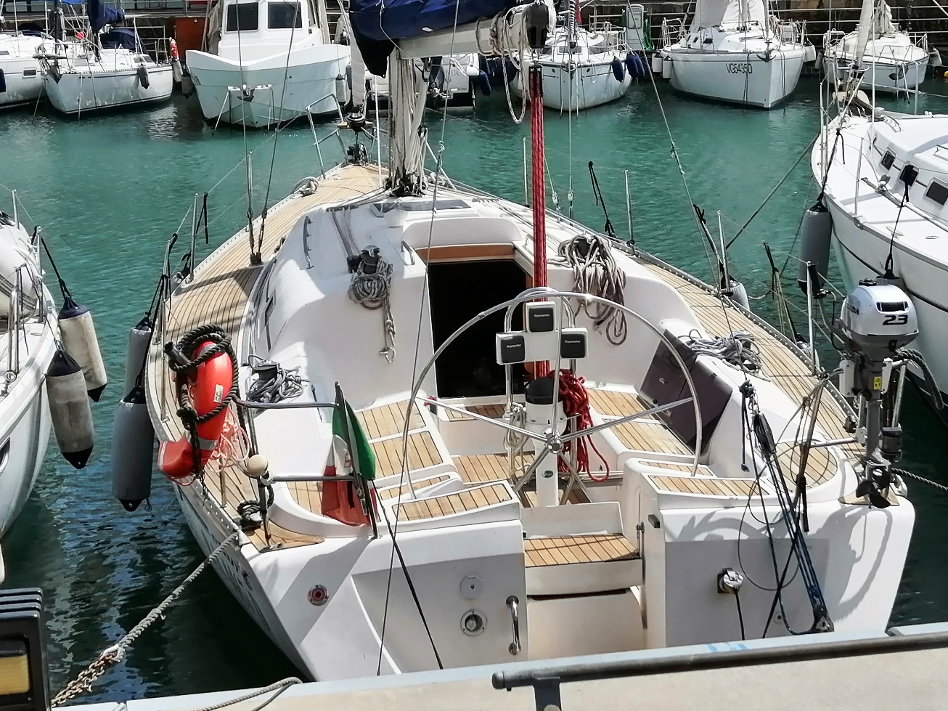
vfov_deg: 21.9
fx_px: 1835
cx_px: 474
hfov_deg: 29.0
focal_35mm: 67
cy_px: 356
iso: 50
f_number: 1.8
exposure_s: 1/2985
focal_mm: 3.96
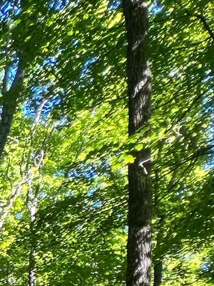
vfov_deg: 22.6
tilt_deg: +6.2
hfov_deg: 13.8
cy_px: 474
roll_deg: -1.1
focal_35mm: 62
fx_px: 511
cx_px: -336
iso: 80
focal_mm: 1.57
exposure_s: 1/99
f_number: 1.8
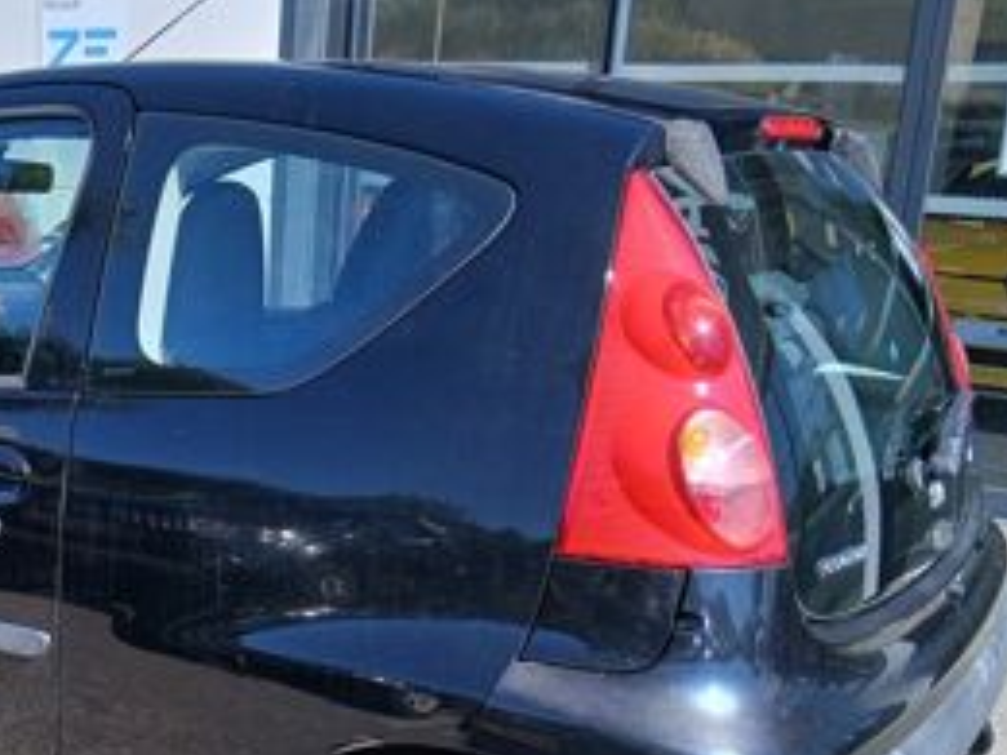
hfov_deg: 38.4
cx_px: 229
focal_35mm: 48
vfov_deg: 29.6
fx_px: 1396
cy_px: 600
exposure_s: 1/225
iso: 20
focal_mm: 3.98
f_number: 1.8
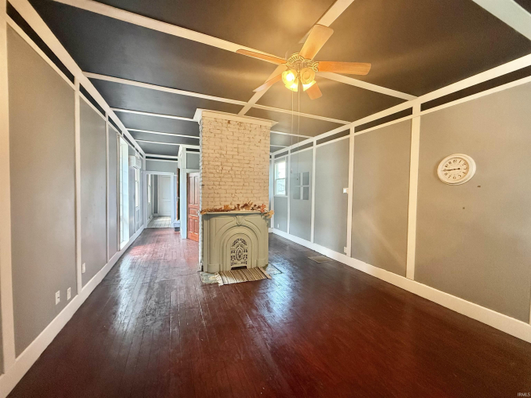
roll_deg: -1.3
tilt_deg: -1.7
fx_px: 215
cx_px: 266
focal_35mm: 14
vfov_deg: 85.7
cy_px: 199
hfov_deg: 102.1
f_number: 2.2
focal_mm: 2.22
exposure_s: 1/120
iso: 640
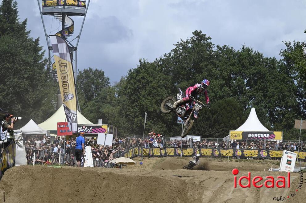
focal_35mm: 230
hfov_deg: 9.0
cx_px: 153
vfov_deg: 6.0
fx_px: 1953
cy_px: 102
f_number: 7.1
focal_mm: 230
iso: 400
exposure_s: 1/3200
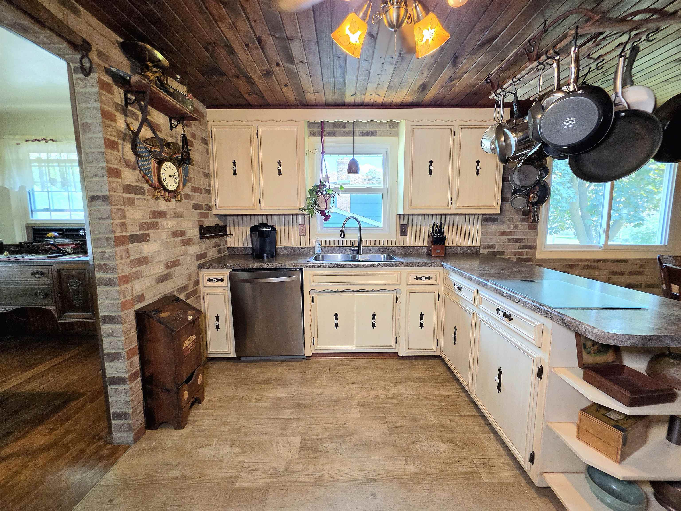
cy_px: 256
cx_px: 340
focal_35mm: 13
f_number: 1.9
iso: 250
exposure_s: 1/120
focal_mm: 2.2
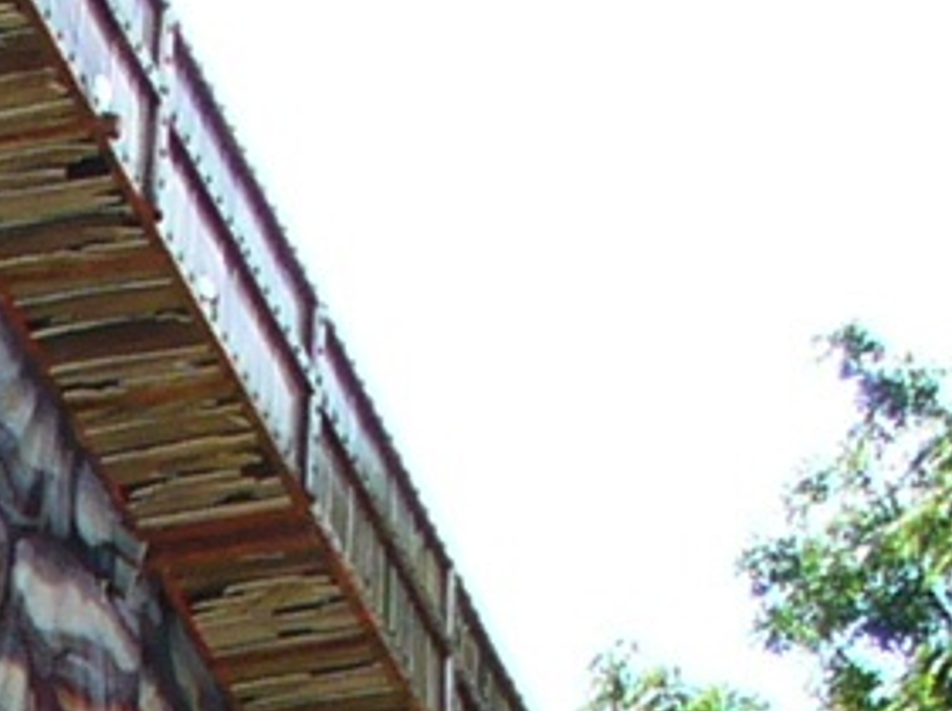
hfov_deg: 6.8
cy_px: 2593
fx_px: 7416
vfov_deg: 5.0
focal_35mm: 270
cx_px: -1650
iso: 80
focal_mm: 6.1
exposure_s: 1/320
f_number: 2.8
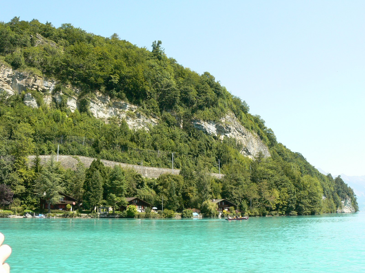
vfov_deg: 39.7
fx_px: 380
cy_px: 136
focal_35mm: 36
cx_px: 182
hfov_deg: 51.4
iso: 80
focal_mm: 6
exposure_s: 1/200
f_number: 5.6
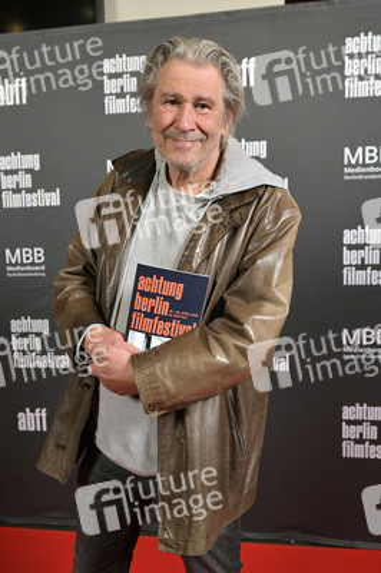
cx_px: 190
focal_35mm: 32
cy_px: 286
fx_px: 509
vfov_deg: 58.8
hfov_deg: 41.0
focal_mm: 32
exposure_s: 1/250
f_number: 5
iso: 2000
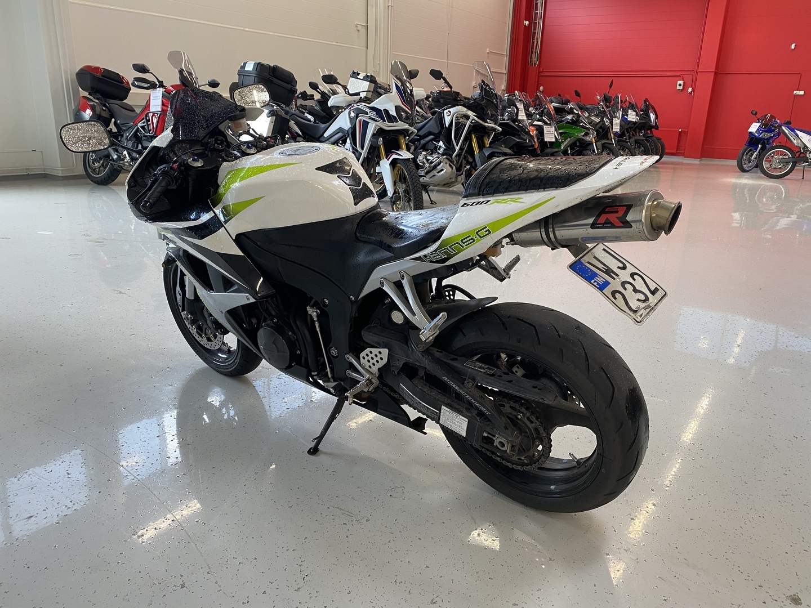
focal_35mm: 26
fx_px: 609
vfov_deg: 53.1
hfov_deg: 67.3
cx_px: 406
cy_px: 304
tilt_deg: -17.2
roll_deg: -1.9
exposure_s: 1/50
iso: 64
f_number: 1.8
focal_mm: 4.25
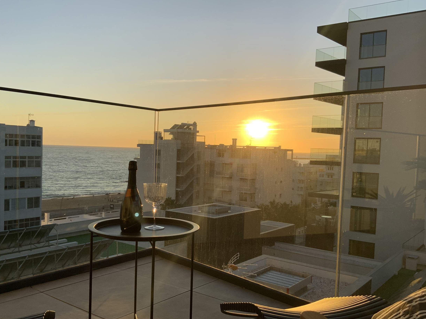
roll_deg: -2.3
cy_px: 173
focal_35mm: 34
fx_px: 418
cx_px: 198
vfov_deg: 41.8
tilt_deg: -2.5
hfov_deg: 53.9
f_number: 1.8
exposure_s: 1/1377
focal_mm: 3
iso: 16
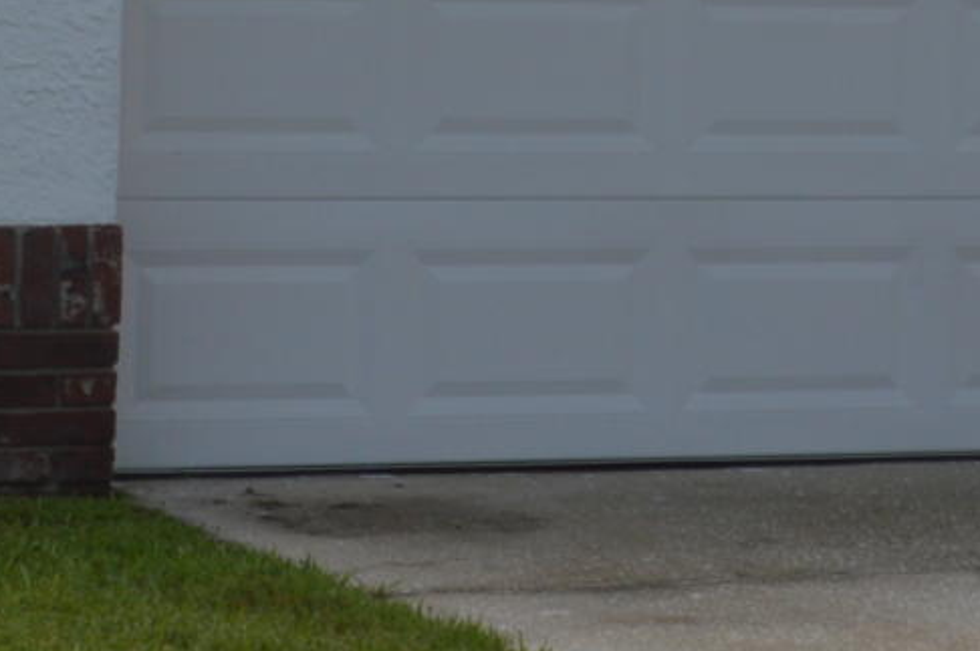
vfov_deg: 6.1
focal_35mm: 222
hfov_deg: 9.0
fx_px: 6037
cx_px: 1496
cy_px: -399
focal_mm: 24
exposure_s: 1/200
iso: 100
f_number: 8
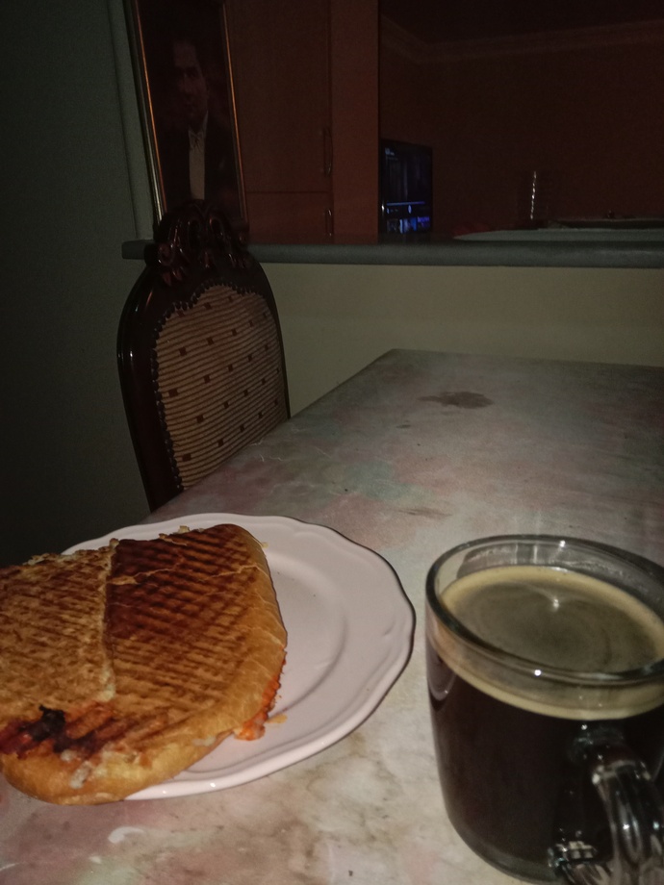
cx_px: 332
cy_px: 442
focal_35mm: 25
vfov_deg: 69.4
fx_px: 639
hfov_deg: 54.9
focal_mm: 3.4
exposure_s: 1/33.3
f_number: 2.2
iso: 454
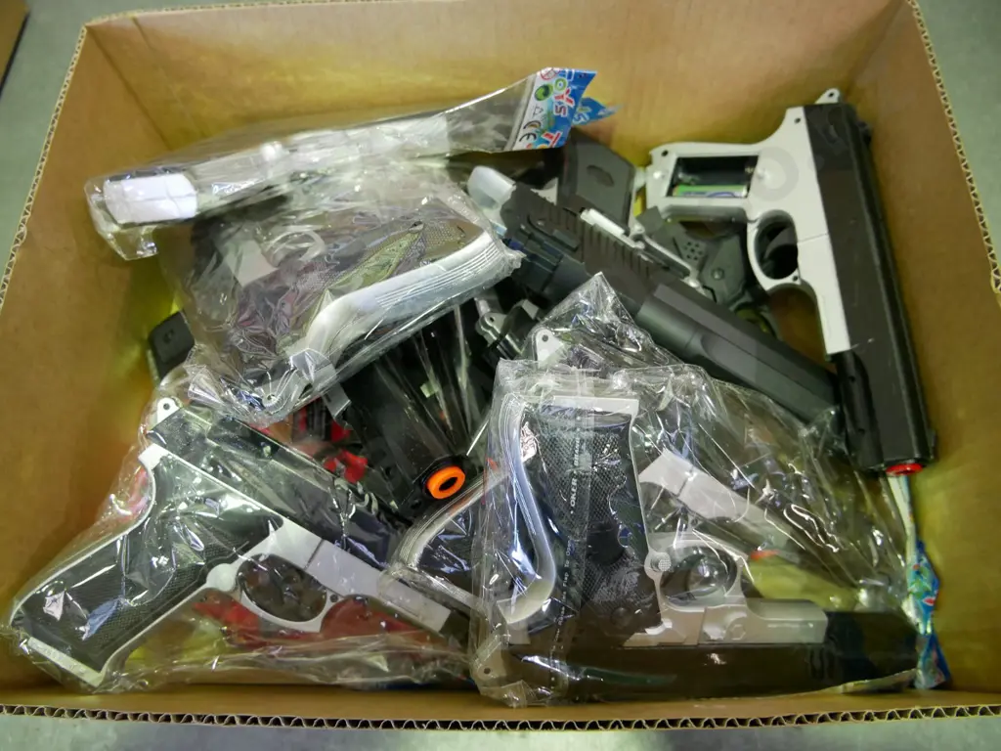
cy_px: 376
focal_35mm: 24
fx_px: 694
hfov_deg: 71.6
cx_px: 500
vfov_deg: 56.8
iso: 1250
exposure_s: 1/60
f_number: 3.5
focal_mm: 12
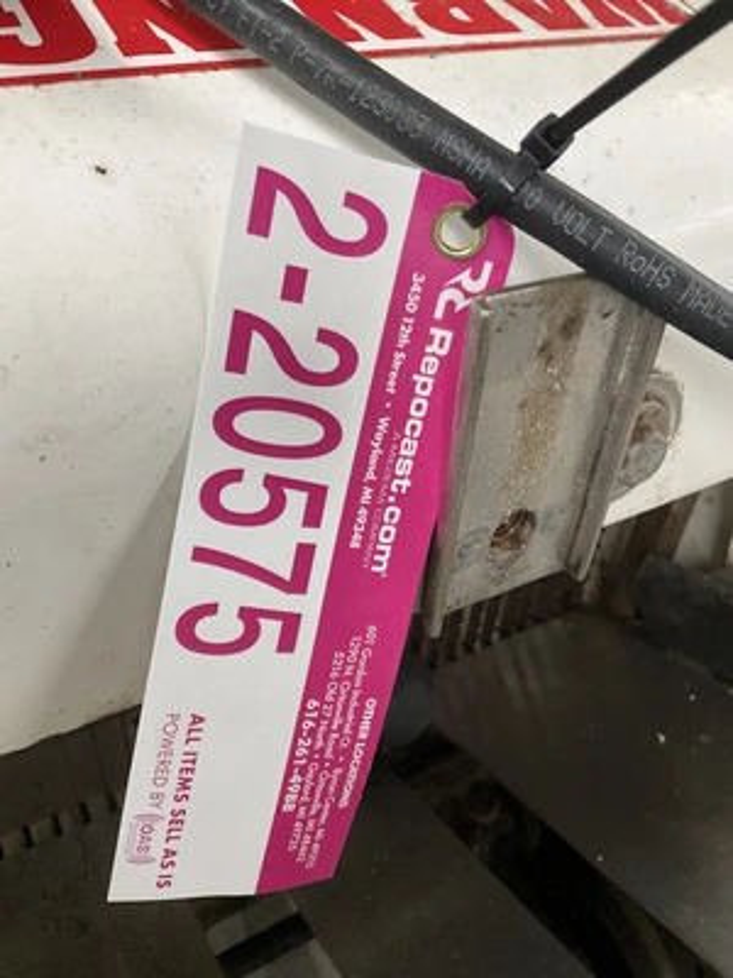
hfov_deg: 48.2
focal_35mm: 29
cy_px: 489
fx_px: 819
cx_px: 366
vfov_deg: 61.7
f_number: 1.8
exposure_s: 1/60
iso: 80
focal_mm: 3
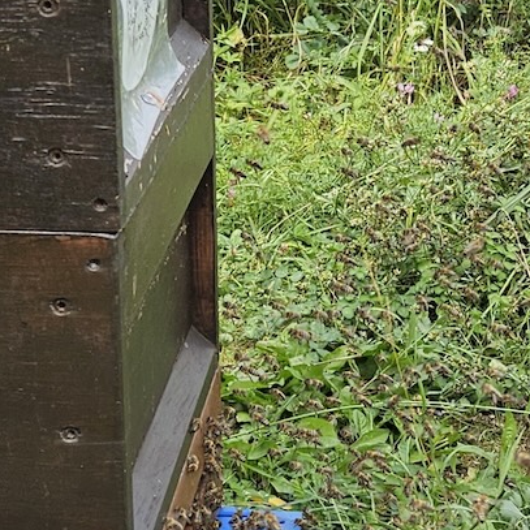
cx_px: 303
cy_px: 379
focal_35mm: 42
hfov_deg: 39.9
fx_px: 728
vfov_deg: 39.2
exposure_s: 1/705
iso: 25
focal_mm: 5.4
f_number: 1.8
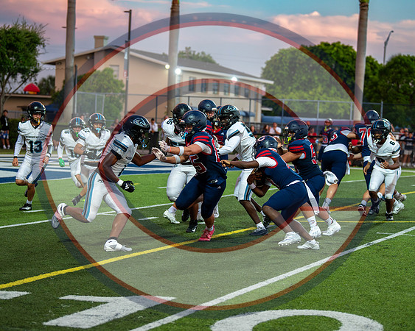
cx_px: 225
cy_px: 179
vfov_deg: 14.7
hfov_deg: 18.3
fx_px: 1290
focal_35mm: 105
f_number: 2.8
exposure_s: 1/1000
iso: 4500
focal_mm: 86
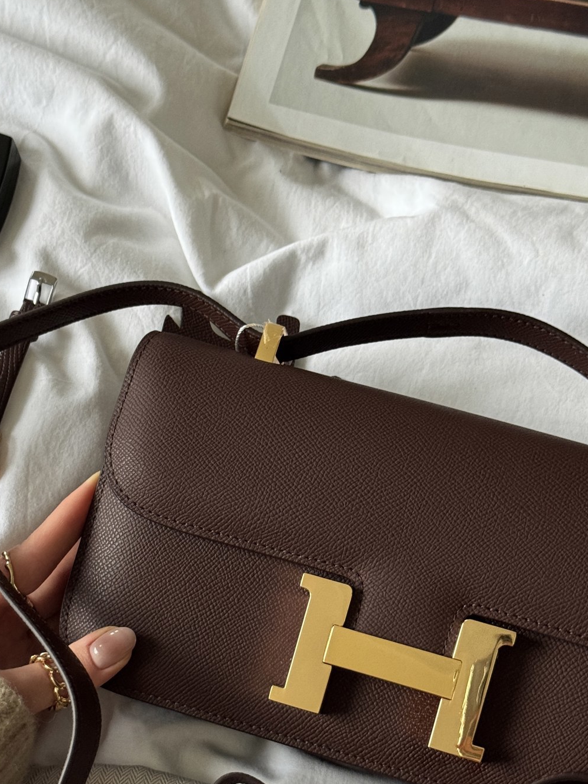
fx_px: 1630
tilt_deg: -69.6
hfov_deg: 20.4
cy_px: 528
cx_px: 217
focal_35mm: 72
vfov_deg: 26.9
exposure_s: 1/60
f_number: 1.78
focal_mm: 6.76
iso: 250
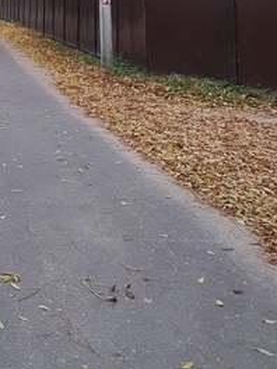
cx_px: -34
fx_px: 672
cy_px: -71
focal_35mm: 63
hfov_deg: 21.9
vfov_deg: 27.2
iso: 100
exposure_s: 1/100
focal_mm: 4.32
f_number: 2.4
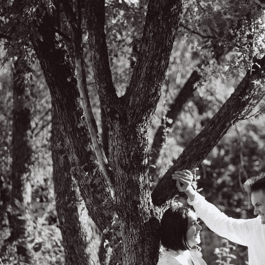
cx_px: 186
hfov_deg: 22.6
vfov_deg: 22.3
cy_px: 230
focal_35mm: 76
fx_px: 658
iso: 100
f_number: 1.6
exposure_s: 1/1000
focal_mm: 35
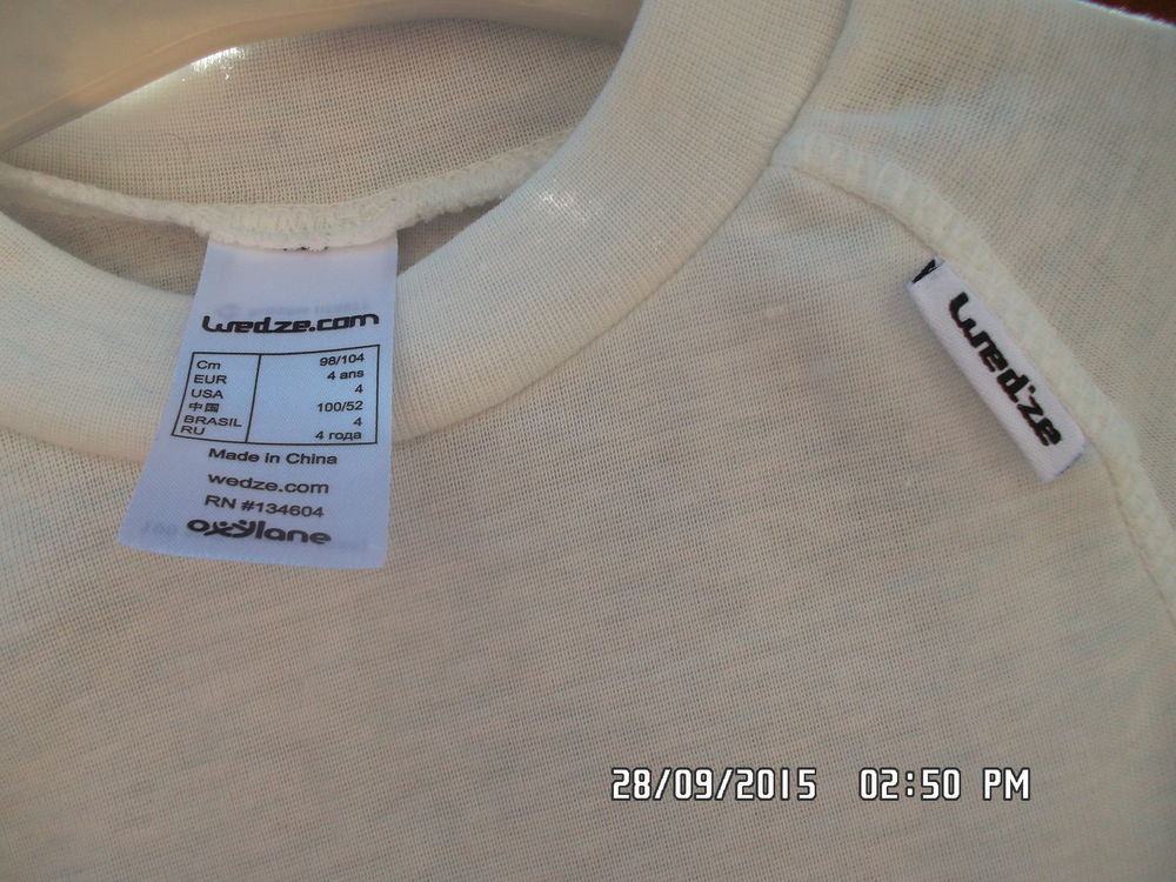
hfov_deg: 63.4
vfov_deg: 49.7
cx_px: 588
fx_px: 951
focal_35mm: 28
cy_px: 441
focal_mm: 4.1
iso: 80
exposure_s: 1/480
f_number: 3.3
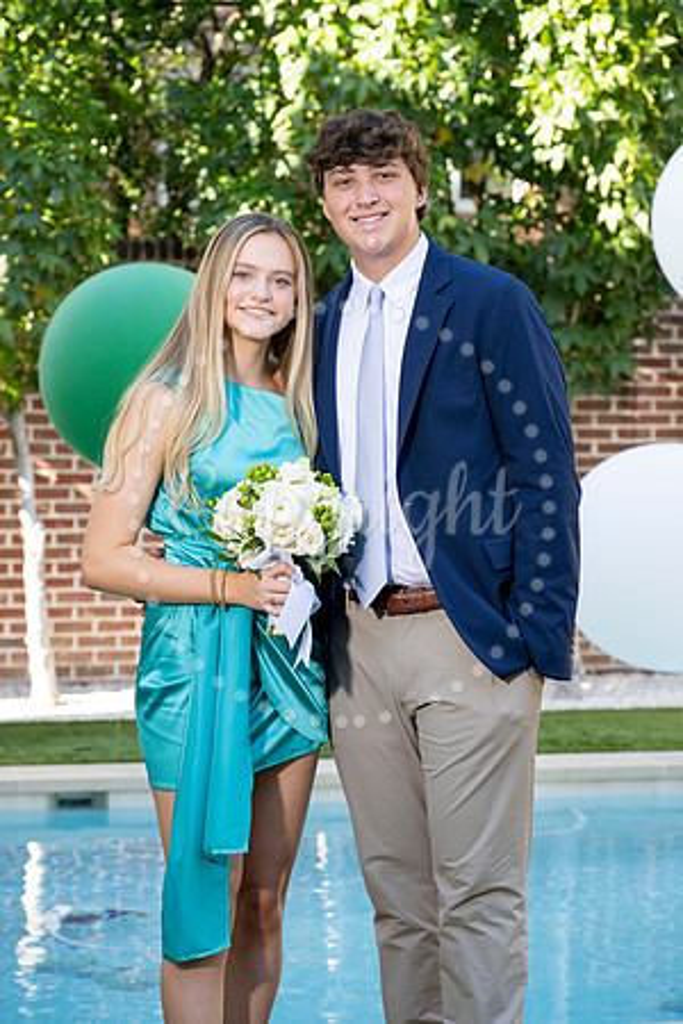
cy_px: 512
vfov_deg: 21.9
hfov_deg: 14.7
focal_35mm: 93
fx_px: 2646
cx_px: 342
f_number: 5.6
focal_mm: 93
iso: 400
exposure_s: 1/200
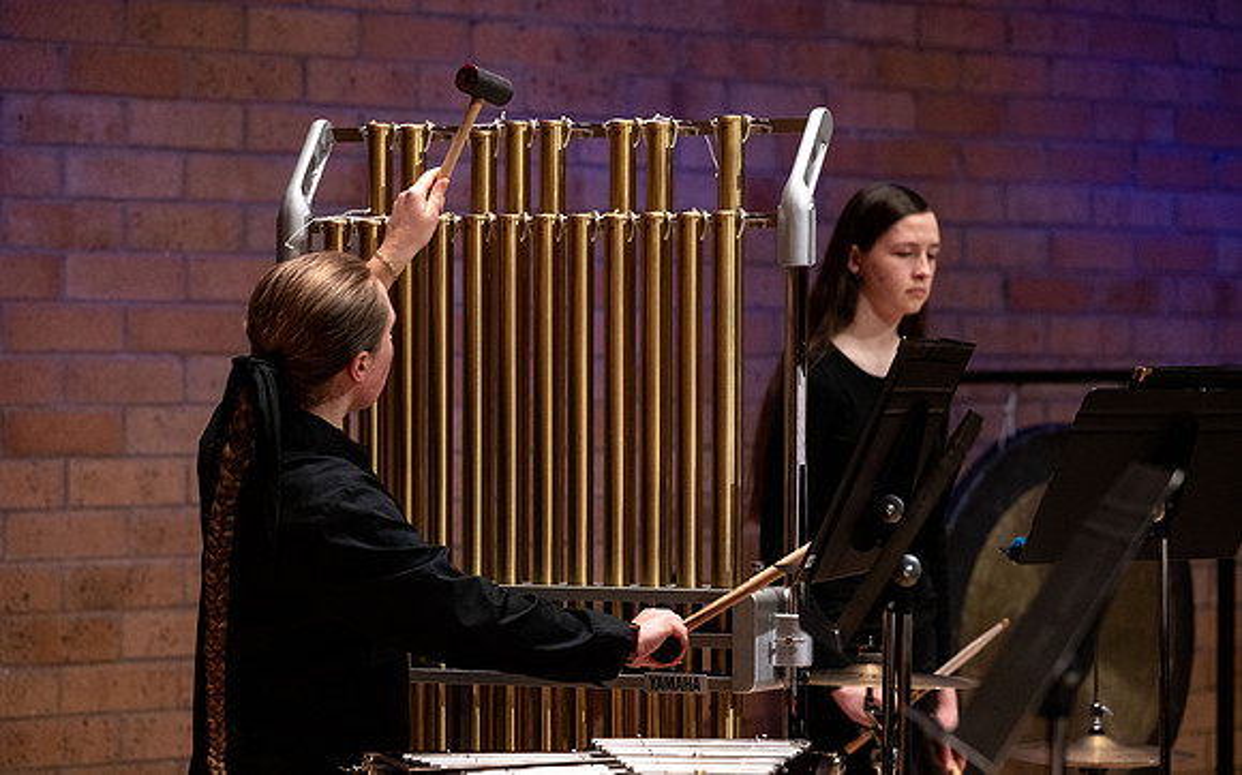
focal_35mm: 147
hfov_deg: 14.2
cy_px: 388
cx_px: 621
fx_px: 4975
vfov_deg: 8.9
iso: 2500
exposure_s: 1/320
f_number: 4
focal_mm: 140
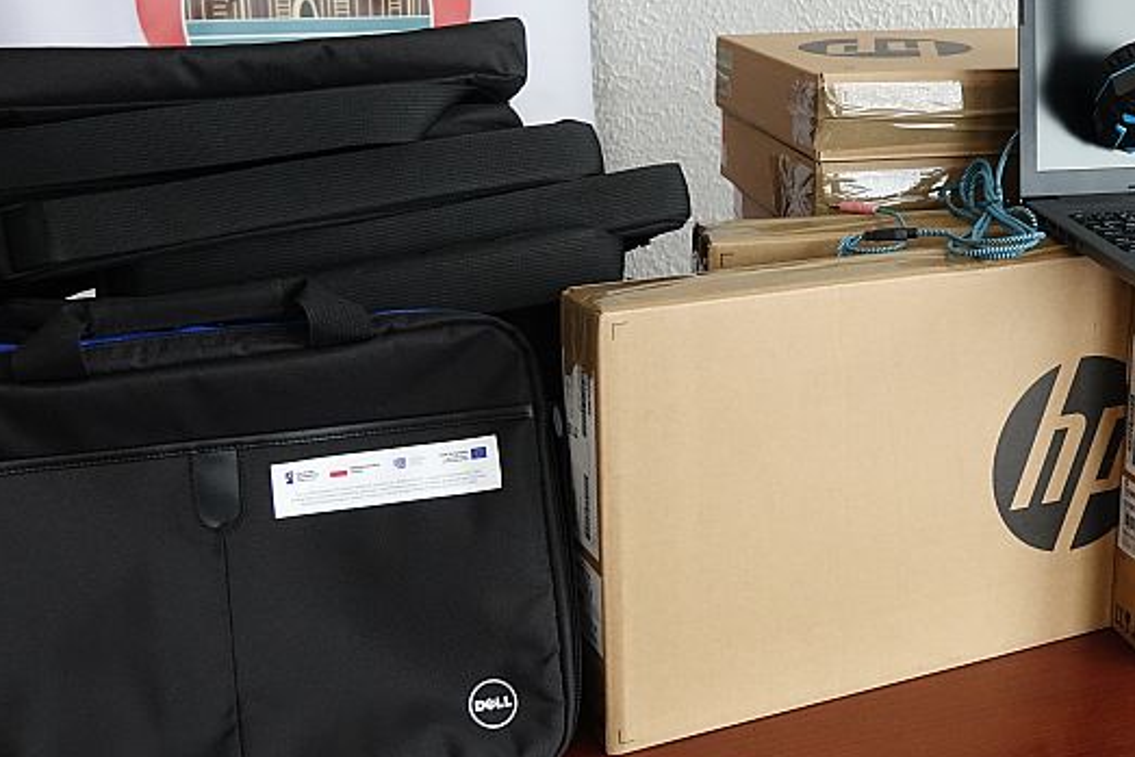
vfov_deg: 28.6
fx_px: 1482
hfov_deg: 40.9
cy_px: 283
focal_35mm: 47
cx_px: 825
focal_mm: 8.8
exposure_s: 1/30
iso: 800
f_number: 2.8
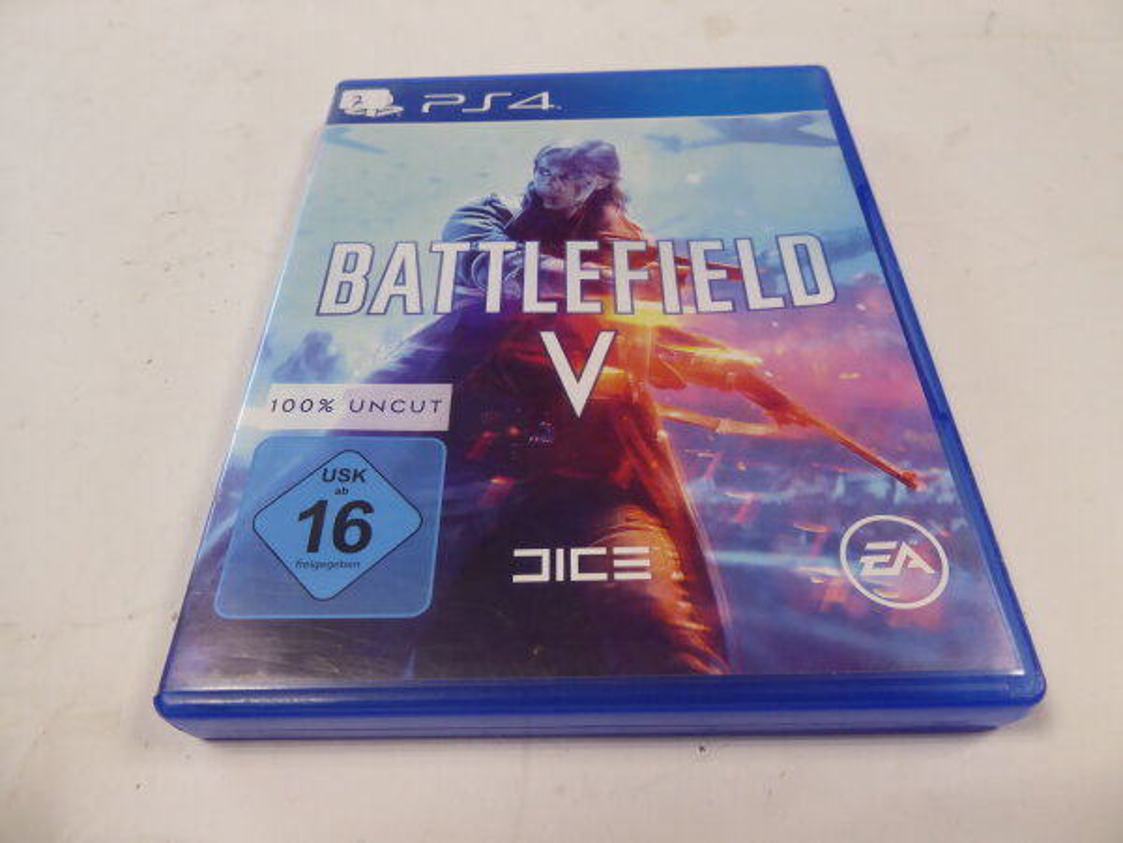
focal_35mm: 25
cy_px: 422
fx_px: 811
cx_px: 562
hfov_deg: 69.4
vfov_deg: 54.9
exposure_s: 1/60
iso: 250
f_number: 3.3
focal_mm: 4.3
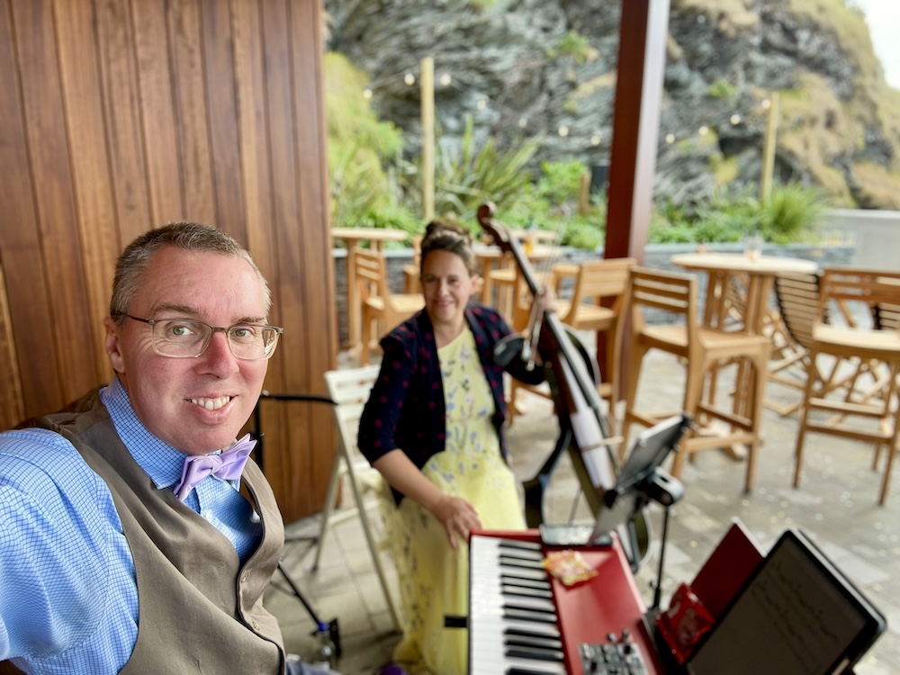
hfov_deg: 73.9
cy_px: 338
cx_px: 450
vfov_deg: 58.9
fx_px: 598
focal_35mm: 23
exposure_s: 1/122
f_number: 1.9
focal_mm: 2.69
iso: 40
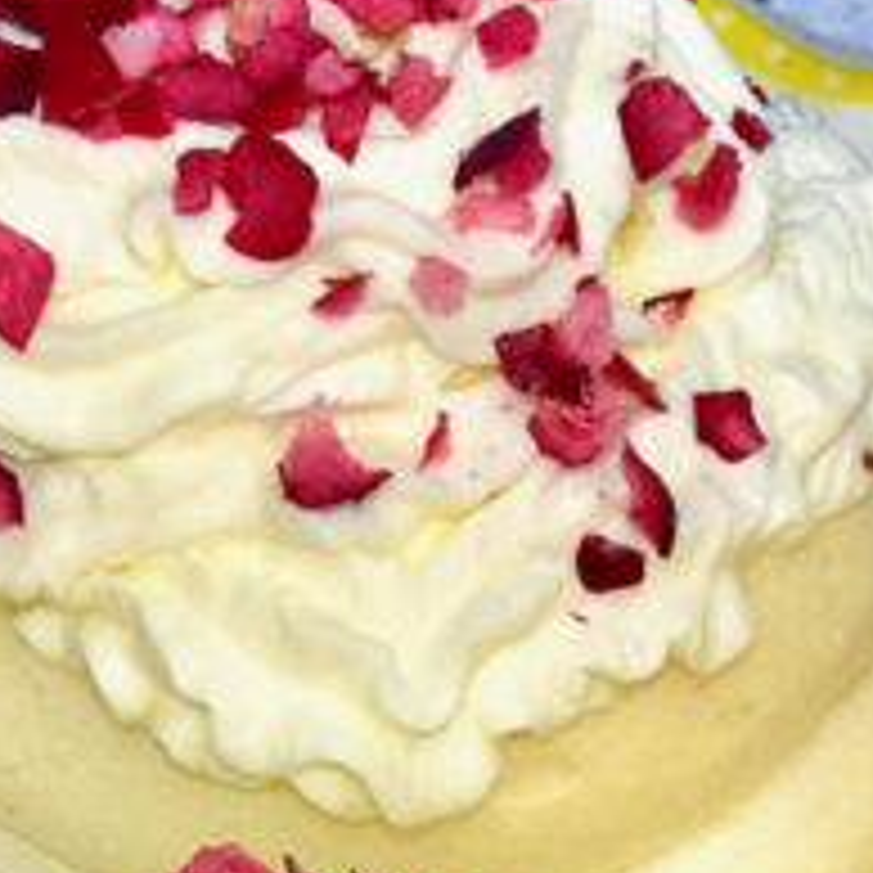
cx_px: 392
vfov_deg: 5.2
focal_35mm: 335
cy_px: 1602
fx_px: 9558
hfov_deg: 5.2
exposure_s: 1/200
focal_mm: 34
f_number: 13
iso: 800
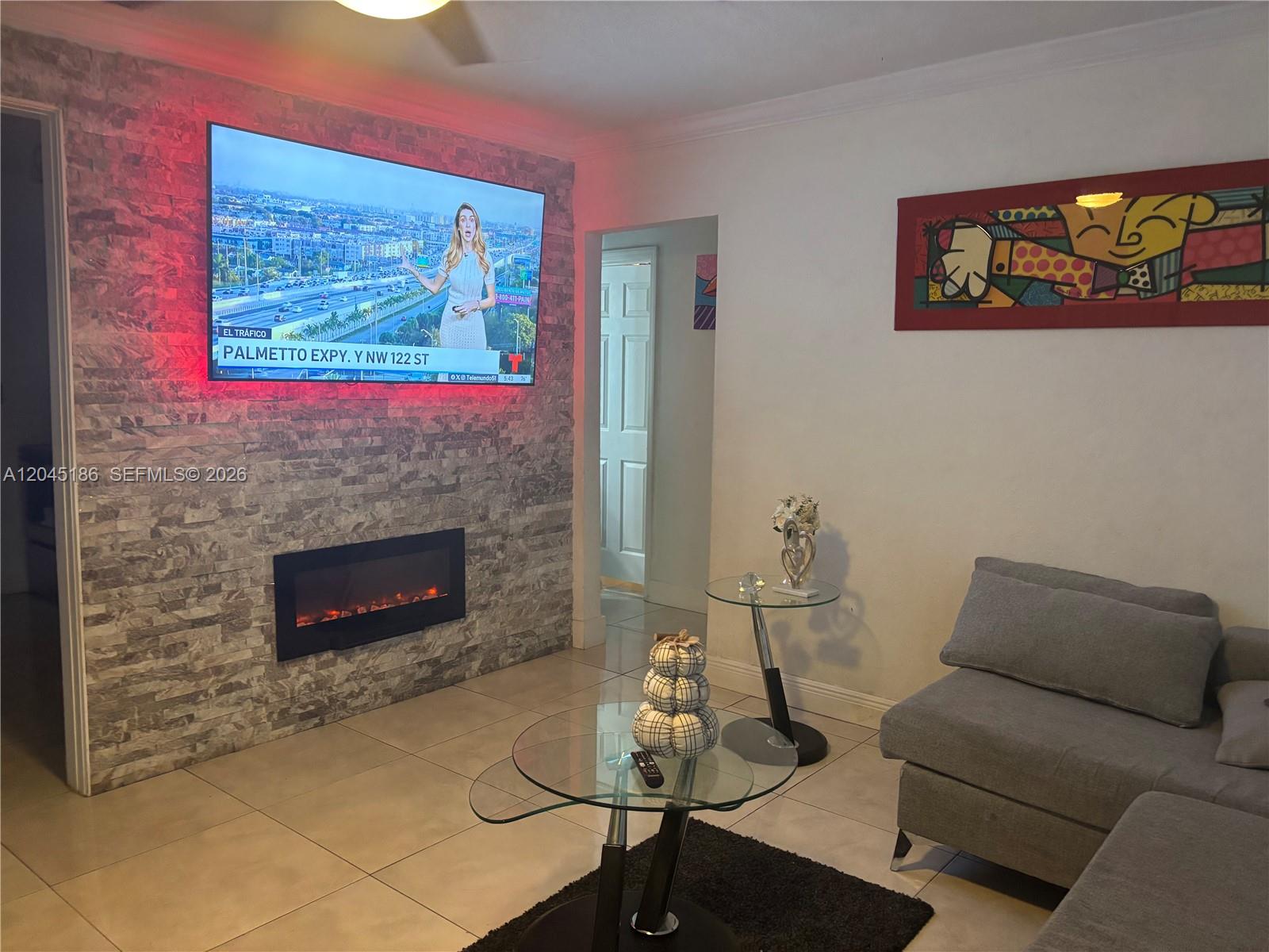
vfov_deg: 53.1
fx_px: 953
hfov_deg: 67.3
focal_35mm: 26
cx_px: 634
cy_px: 476
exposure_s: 1/60
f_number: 1.6
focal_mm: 5.96
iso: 400
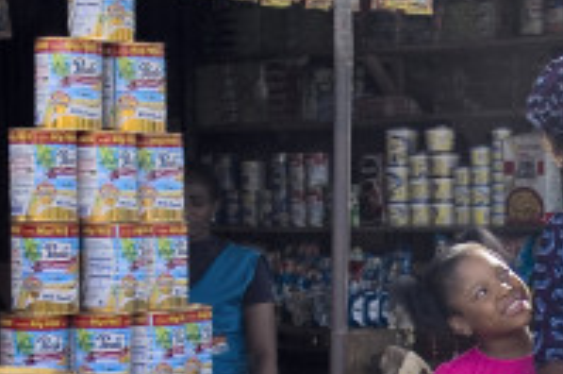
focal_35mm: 134
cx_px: 546
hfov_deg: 15.1
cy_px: 473
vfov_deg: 10.0
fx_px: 2092
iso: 100
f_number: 5
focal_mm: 22
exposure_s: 1/100
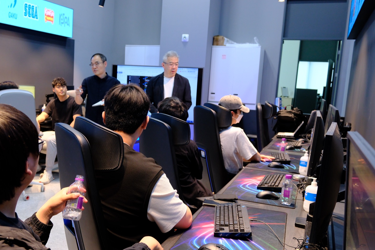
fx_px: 385
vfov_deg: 35.8
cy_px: 147
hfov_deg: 51.5
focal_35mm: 37
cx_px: 150
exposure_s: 1/100
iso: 800
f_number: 2.8
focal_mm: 16
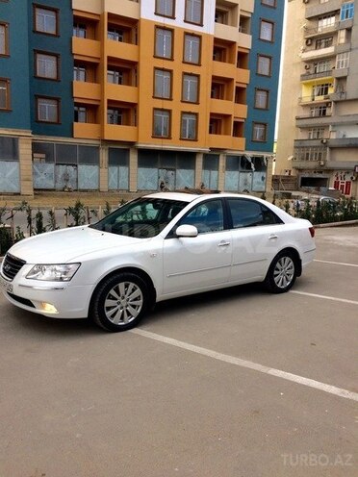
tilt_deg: -10.6
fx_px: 400
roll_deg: -1.4
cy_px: 238
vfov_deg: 61.7
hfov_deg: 48.2
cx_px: 179
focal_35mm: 29
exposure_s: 1/387
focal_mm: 4.15
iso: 32
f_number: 2.2
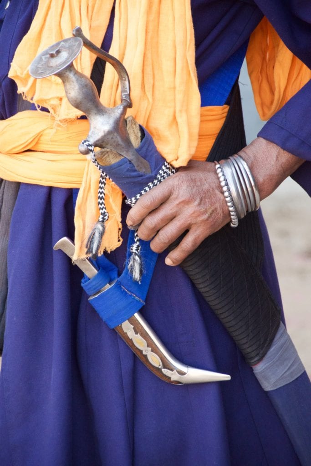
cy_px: 233
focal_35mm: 278
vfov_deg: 7.4
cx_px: 156
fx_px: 3594
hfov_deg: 5.0
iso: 1800
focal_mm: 185
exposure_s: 1/320
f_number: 6.3
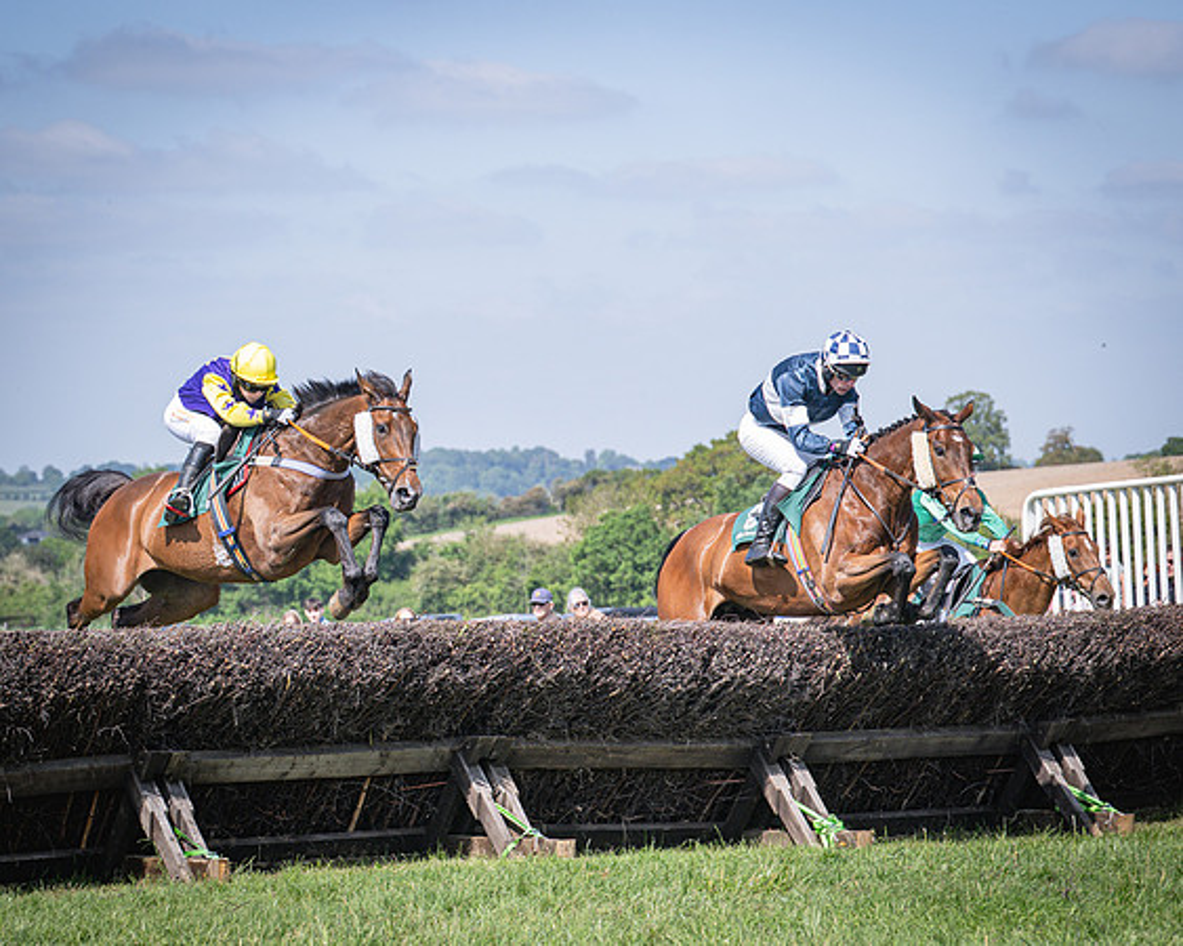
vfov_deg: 12.7
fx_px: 4235
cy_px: 474
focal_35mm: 121
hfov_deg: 15.9
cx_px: 680
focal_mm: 70
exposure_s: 1/1600
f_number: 4
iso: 200
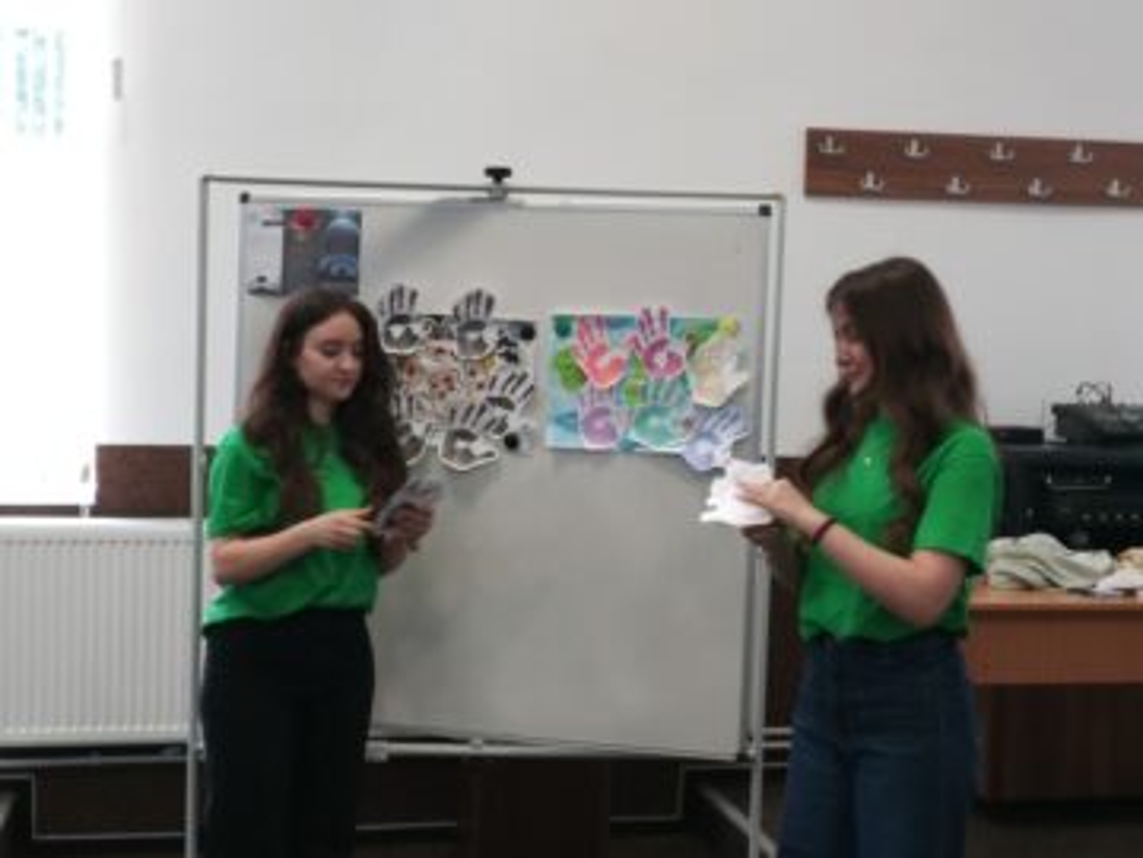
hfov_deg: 36.8
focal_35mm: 52
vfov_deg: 28.0
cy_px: 429
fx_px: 1717
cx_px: 572
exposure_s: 1/25
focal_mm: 5.54
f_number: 2.4
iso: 250
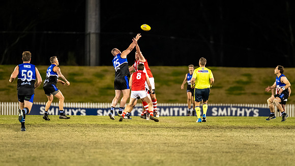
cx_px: 137
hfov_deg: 6.2
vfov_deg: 3.5
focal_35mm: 351
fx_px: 2743
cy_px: 81
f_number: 2.8
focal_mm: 300
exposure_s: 1/1250
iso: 3200
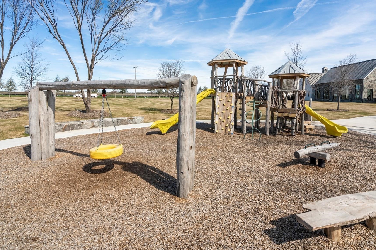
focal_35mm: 19
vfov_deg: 64.2
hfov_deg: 86.8
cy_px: 107
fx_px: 198
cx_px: 203
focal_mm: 16
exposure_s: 1/2500
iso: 1600
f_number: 8
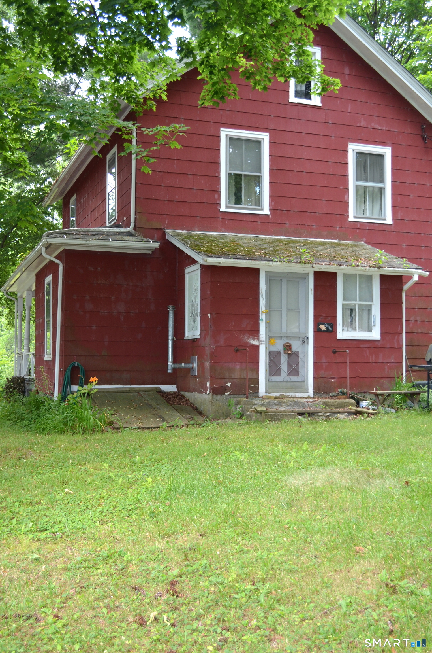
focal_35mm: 42
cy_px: 326
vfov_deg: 46.5
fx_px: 759
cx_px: 216
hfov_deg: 31.8
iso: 320
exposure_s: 1/125
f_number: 4.5
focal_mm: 28
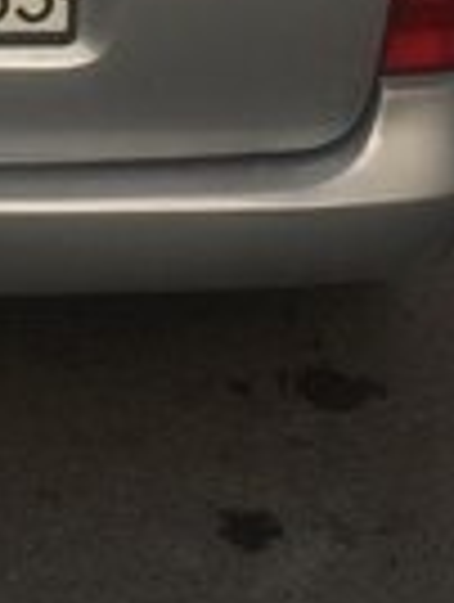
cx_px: -144
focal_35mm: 107
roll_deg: -0.1
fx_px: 1865
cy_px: -140
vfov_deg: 17.4
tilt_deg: -14.7
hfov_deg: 13.4
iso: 32
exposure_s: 1/255
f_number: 2.2
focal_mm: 4.15
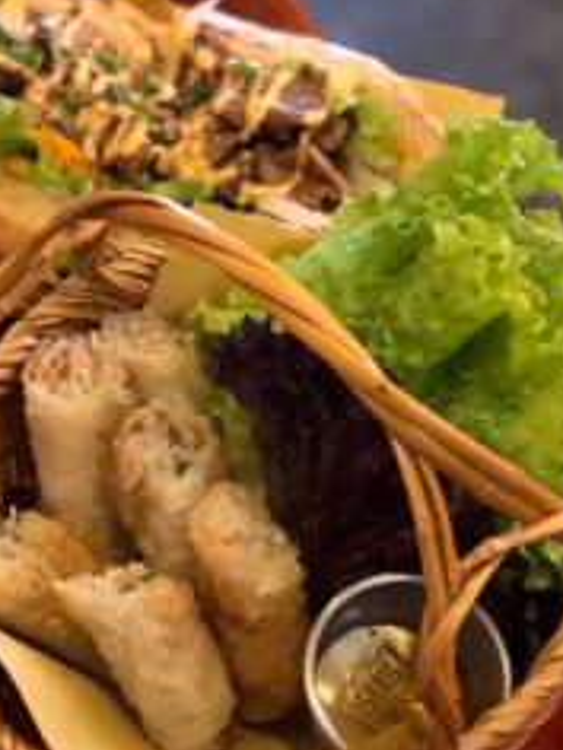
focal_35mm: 88
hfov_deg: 16.8
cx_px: 315
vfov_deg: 22.2
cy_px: 445
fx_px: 1908
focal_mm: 6
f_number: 2.4
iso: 200
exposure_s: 1/8
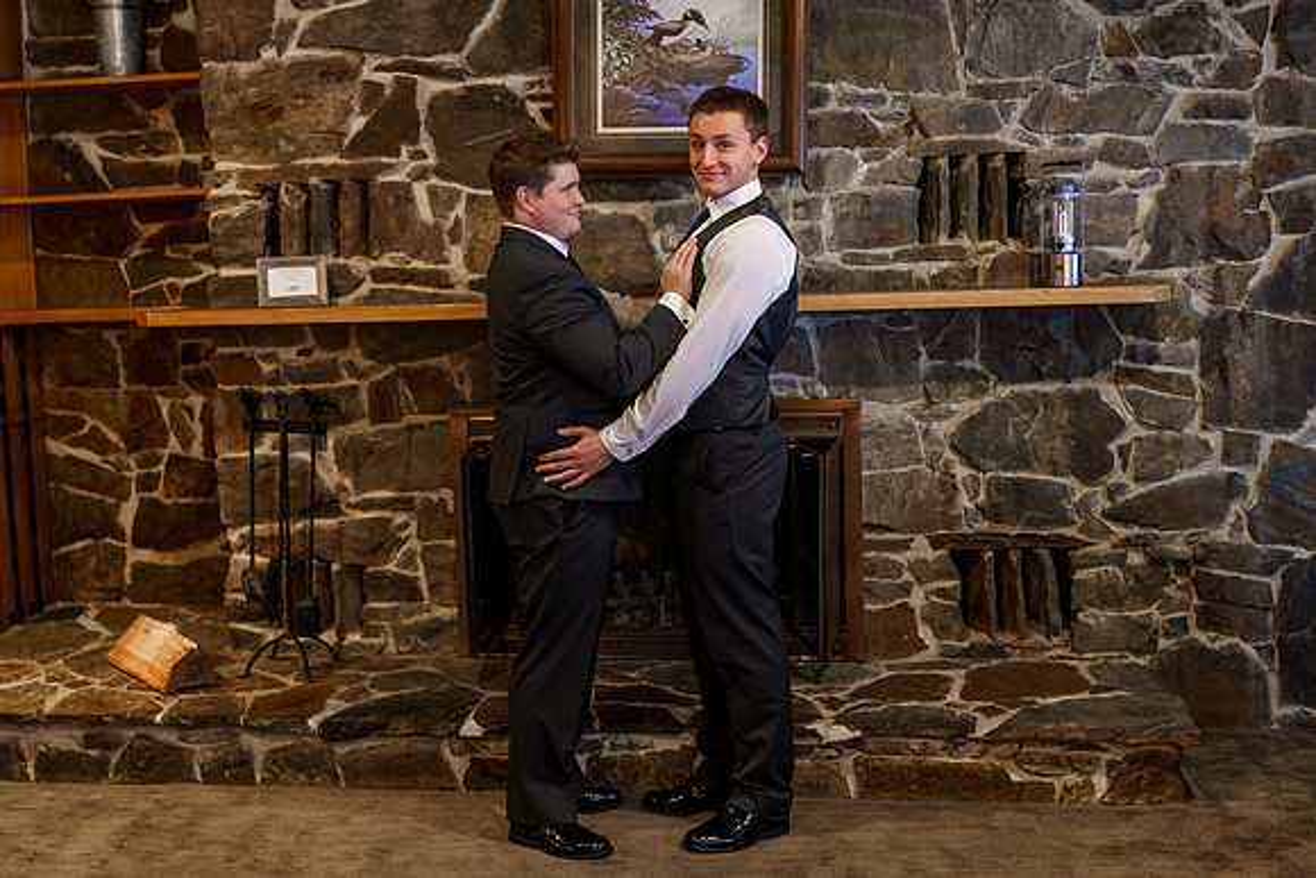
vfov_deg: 32.5
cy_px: 381
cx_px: 579
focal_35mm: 41
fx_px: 1502
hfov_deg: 47.2
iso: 1600
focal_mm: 35
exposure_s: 1/160
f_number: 2.2
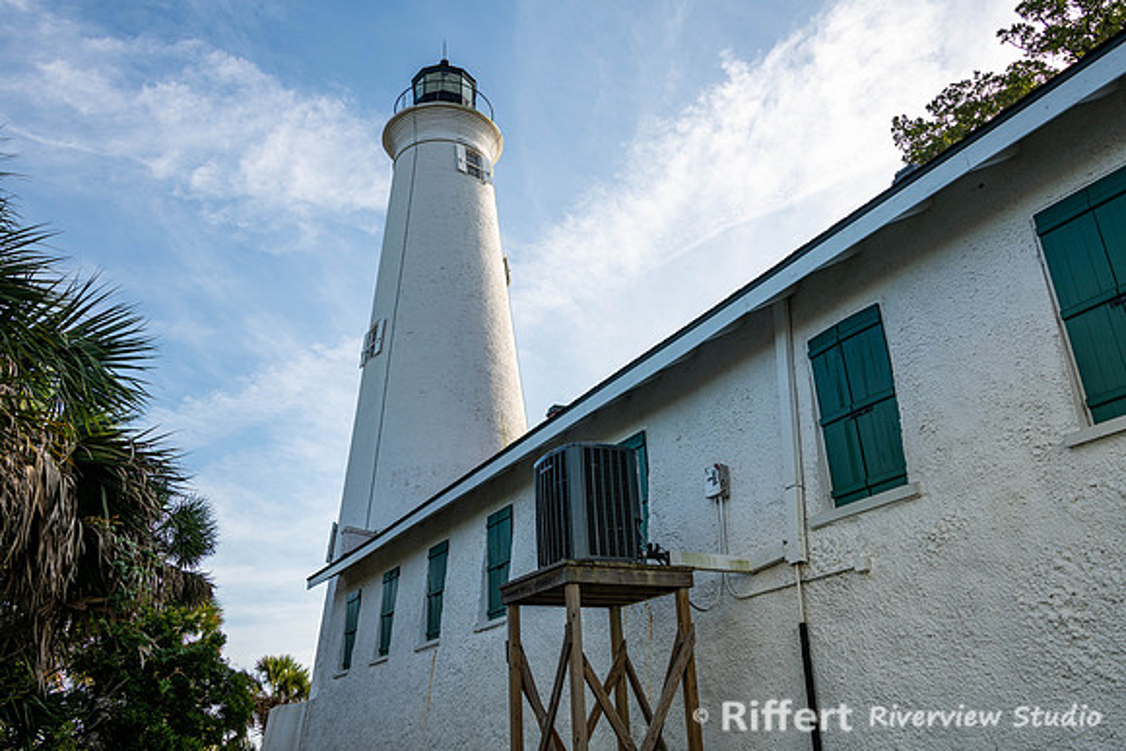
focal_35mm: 28
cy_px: 376
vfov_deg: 46.4
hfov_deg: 65.5
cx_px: 563
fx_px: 876
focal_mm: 28
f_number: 8
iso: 64
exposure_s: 1/160
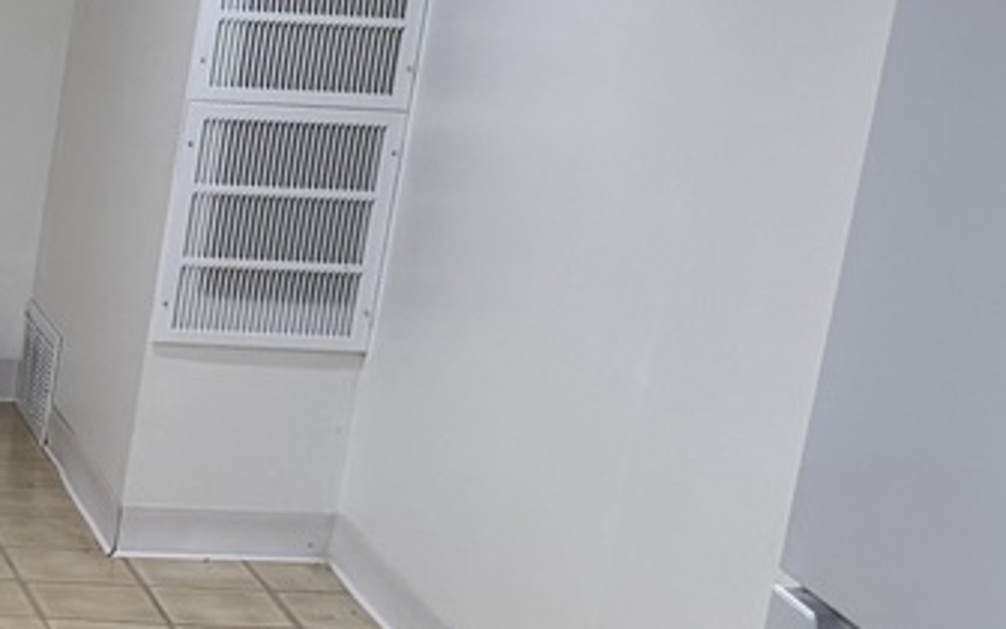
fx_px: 2988
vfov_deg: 11.9
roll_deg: -3.3
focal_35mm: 109
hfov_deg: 16.7
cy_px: 662
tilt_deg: -18.2
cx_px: -647
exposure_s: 1/120
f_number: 1.78
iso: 160
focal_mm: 6.76
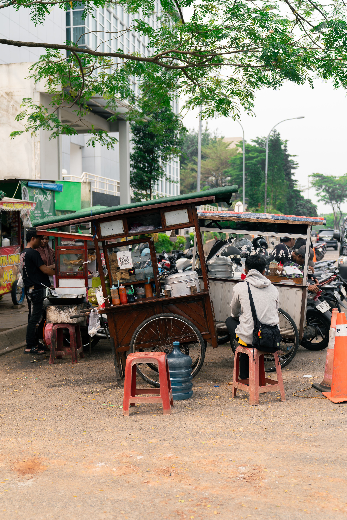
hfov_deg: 29.2
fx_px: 665
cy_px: 260
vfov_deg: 42.7
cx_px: 174
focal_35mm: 46
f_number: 2.8
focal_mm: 46
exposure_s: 1/400
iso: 100
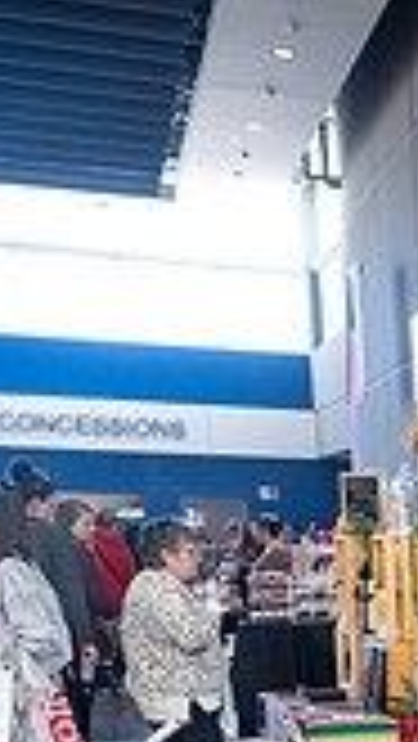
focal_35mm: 96
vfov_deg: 20.9
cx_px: 1232
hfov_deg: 9.8
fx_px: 1889
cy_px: 866
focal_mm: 26
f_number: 3.5
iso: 1000
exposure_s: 1/160
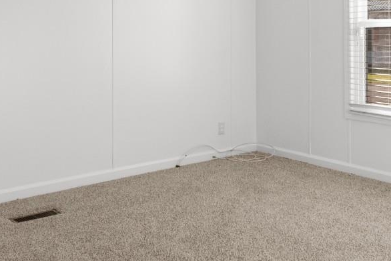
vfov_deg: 27.7
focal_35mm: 47
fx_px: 511
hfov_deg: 41.5
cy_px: 28
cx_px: 249
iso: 100
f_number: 4.8
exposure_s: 1/40
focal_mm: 11.5
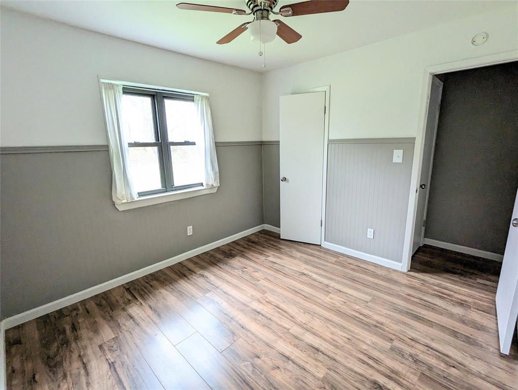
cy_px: 195
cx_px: 259
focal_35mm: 16
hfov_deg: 94.4
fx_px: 240
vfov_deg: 78.2
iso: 301
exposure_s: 1/90.1
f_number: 2.2
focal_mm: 2.35
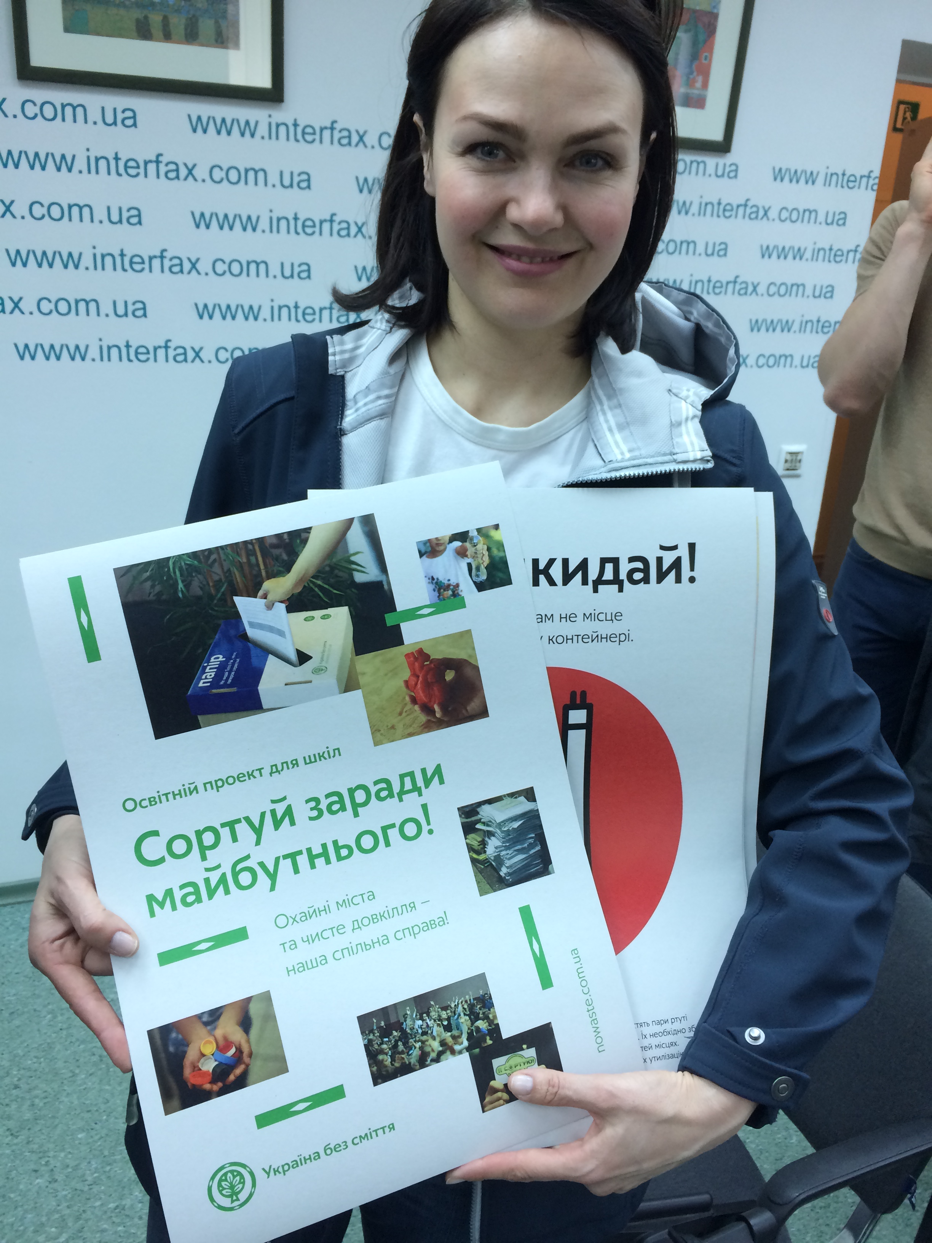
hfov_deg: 48.2
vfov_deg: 61.7
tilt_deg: -23.5
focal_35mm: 29
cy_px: 622
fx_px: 1041
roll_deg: -1.4
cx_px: 466
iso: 50
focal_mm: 4.15
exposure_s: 1/33
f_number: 2.2
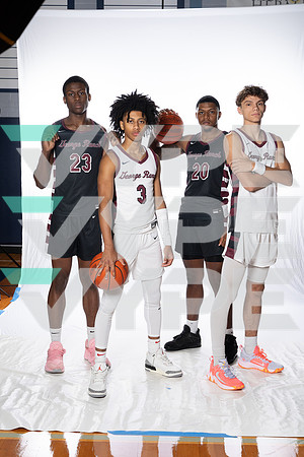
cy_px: 228
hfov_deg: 26.5
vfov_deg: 38.9
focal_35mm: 51
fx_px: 646
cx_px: 152
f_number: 8
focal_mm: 51
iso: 800
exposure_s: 1/250
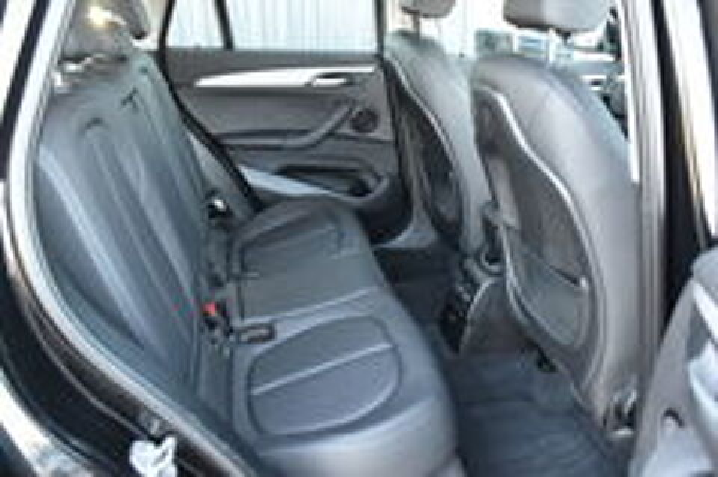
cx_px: 359
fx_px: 598
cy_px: 238
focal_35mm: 30
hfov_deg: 62.0
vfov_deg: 43.5
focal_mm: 20
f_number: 3.5
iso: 1600
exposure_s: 1/60
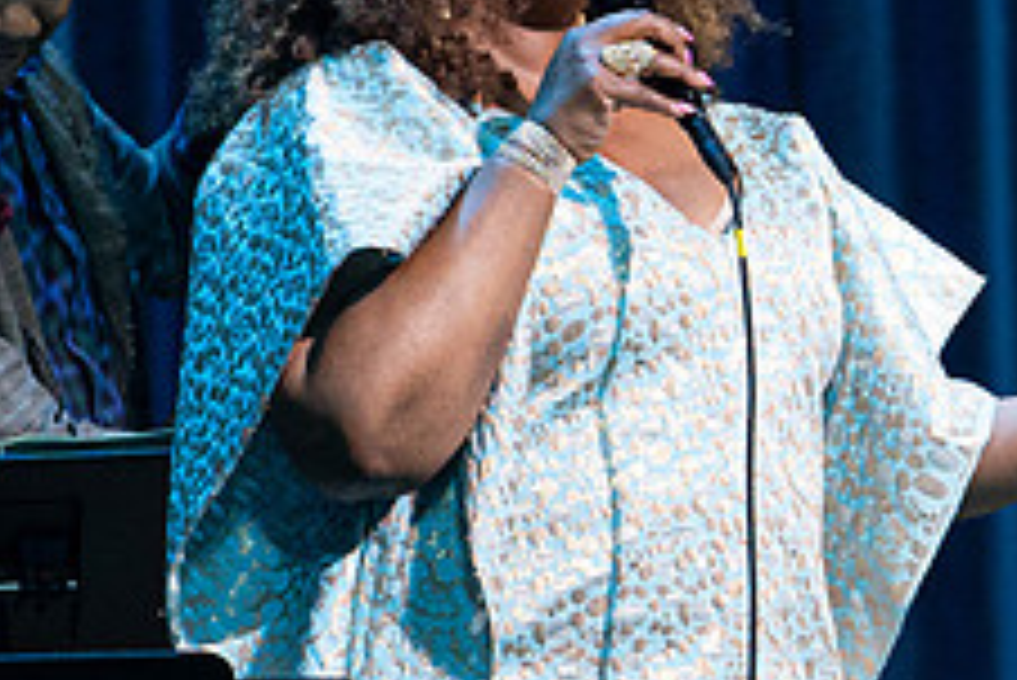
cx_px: 527
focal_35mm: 868
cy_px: 659
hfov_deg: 2.4
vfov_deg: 1.6
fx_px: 24536
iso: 2500
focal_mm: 200
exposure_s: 1/320
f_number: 5.6
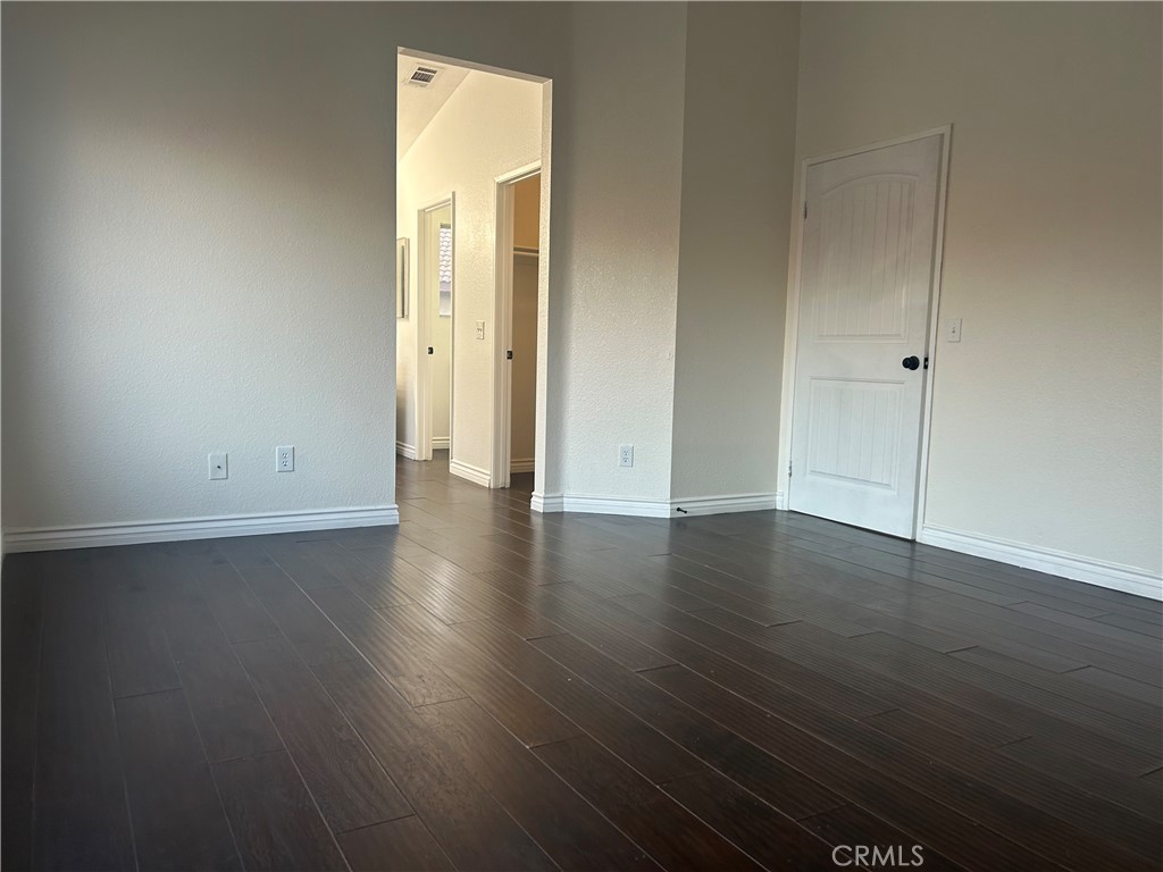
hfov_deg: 67.3
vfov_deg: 53.1
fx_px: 874
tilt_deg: -6.3
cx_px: 582
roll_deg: -1.2
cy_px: 436
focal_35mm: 26
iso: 80
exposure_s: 1/60
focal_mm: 5.7
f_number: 1.5
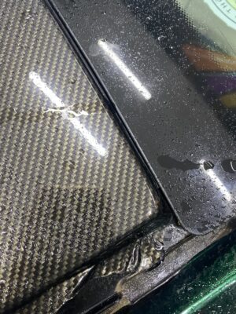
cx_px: 118
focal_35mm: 26
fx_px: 236
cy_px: 157
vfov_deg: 67.3
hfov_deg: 53.1
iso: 320
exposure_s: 1/33
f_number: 1.8
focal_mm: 4.25
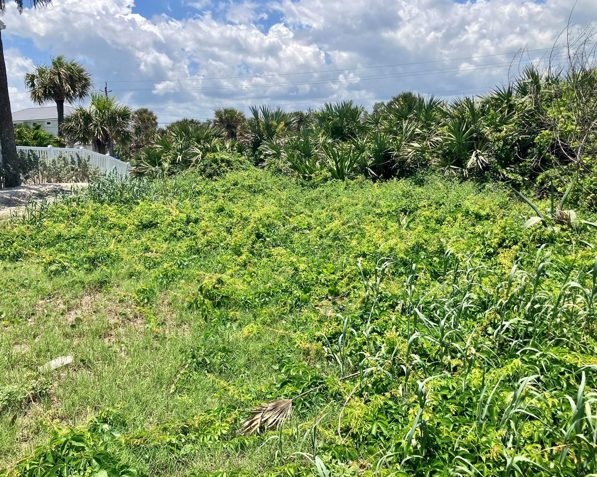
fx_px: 530
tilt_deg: -10.2
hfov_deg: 58.8
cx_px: 284
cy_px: 234
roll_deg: +2.7
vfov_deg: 48.5
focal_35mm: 30
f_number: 1.8
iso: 32
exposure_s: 1/2024
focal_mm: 3.99
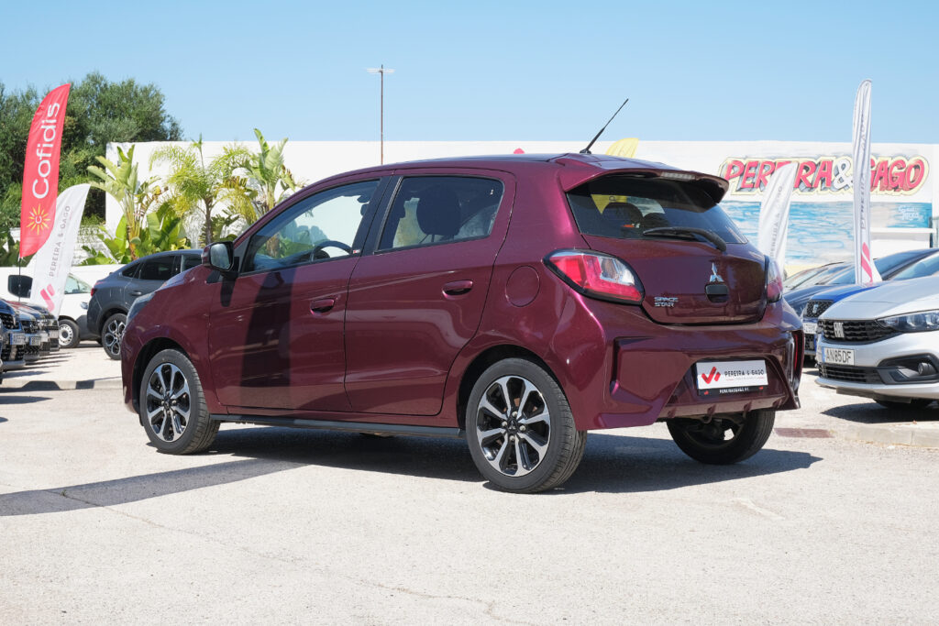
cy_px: 313
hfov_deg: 35.6
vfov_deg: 24.2
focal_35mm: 56
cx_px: 470
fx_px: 1461
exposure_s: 1/180
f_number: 9
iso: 160
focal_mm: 37.4
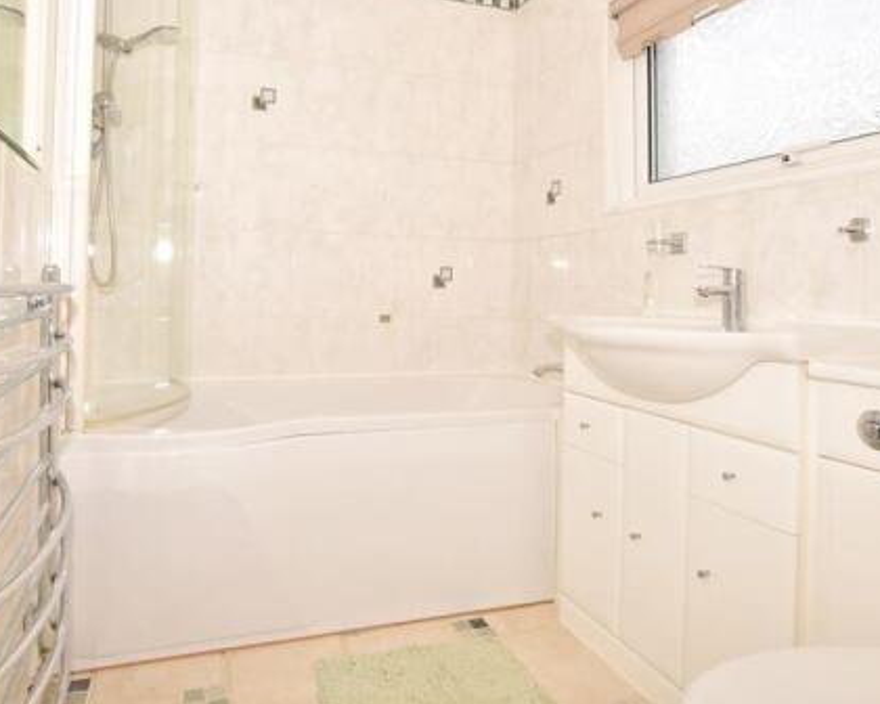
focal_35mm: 22
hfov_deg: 74.3
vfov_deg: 62.4
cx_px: 356
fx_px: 573
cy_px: 273
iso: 200
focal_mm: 10
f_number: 9
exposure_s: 1/200
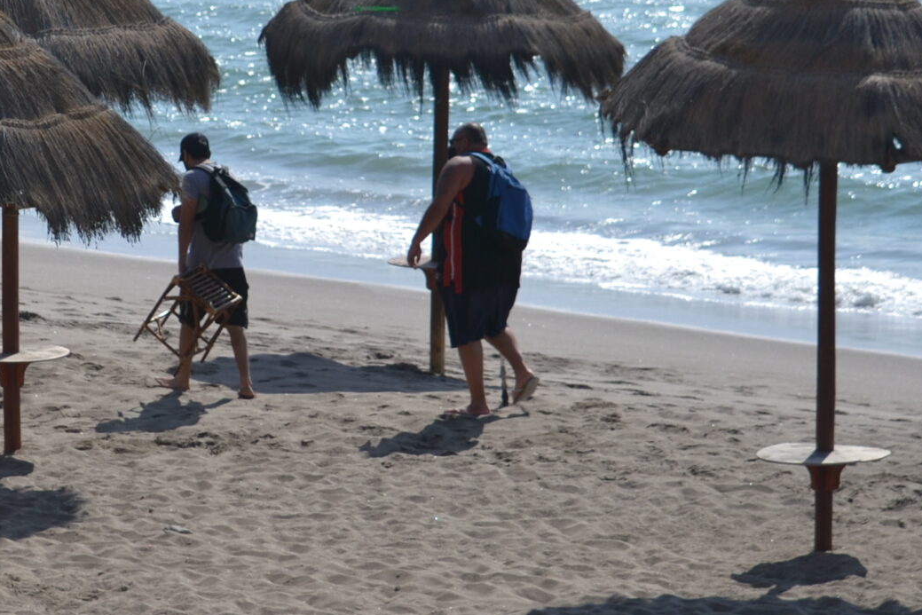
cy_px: 150
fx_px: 5205
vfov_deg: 6.8
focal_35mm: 203
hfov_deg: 10.1
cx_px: 40
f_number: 4.5
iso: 100
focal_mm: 55
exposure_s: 1/1000
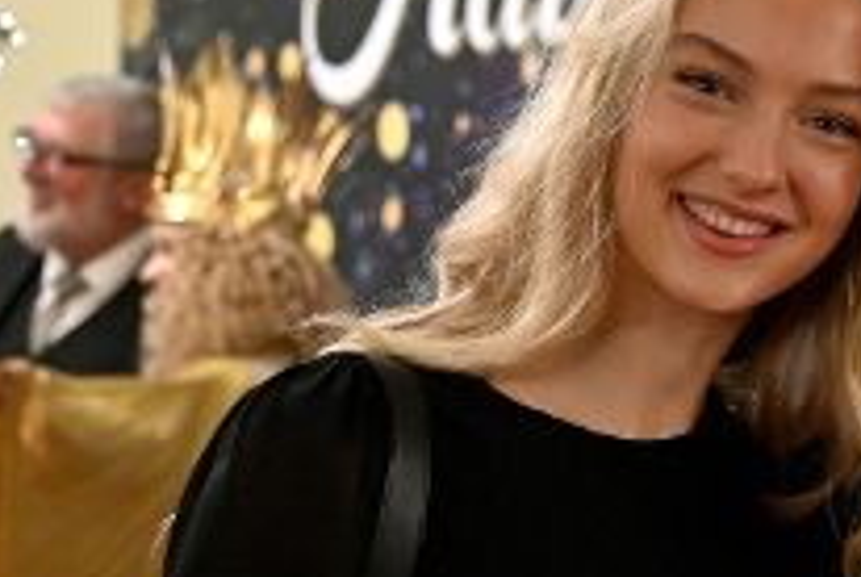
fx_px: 2611
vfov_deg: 12.6
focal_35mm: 109
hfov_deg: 18.1
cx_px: 924
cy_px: 330
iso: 4000
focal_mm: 50
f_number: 4
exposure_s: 1/160
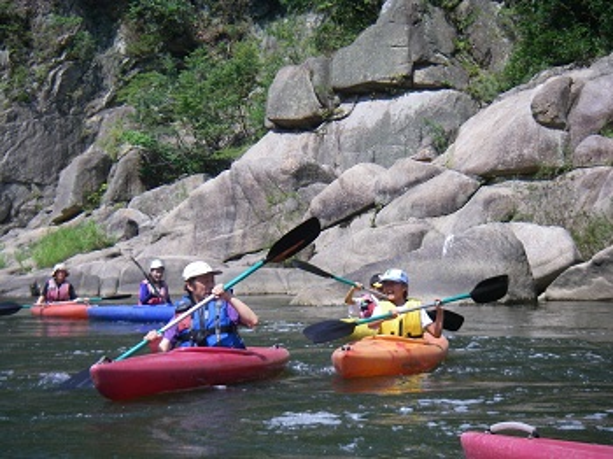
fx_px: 1717
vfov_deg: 15.2
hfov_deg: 20.2
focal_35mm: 97
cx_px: 306
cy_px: 230
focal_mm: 16
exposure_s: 1/400
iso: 64
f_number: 3.9
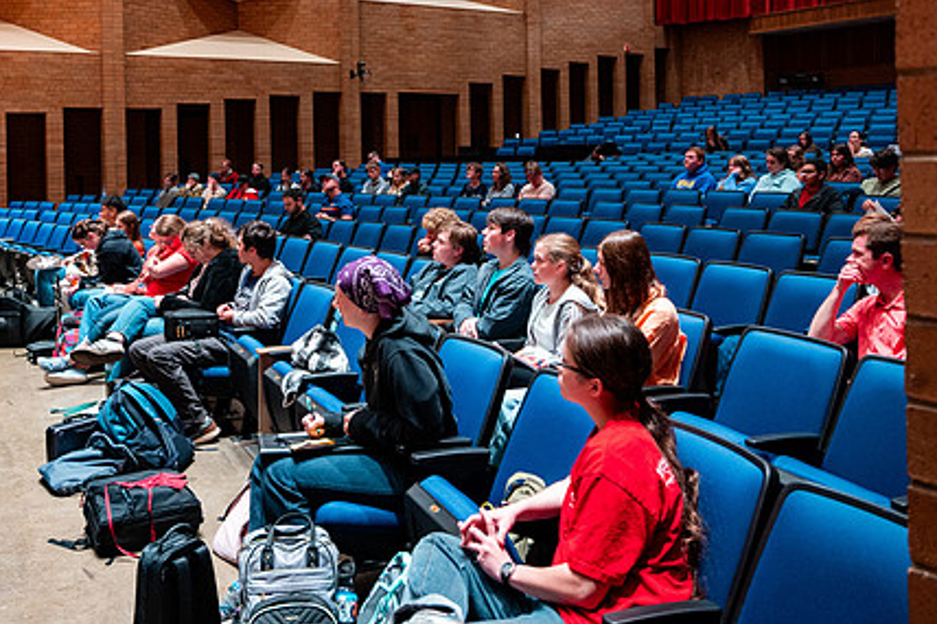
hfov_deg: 51.6
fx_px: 963
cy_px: 161
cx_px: 387
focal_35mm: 37
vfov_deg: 35.2
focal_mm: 24
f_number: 4
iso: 1250
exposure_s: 1/50
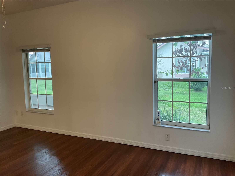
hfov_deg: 61.7
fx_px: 197
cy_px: 88
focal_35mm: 29
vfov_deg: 48.2
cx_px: 118
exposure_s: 1/60
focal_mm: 3
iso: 100
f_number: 1.8
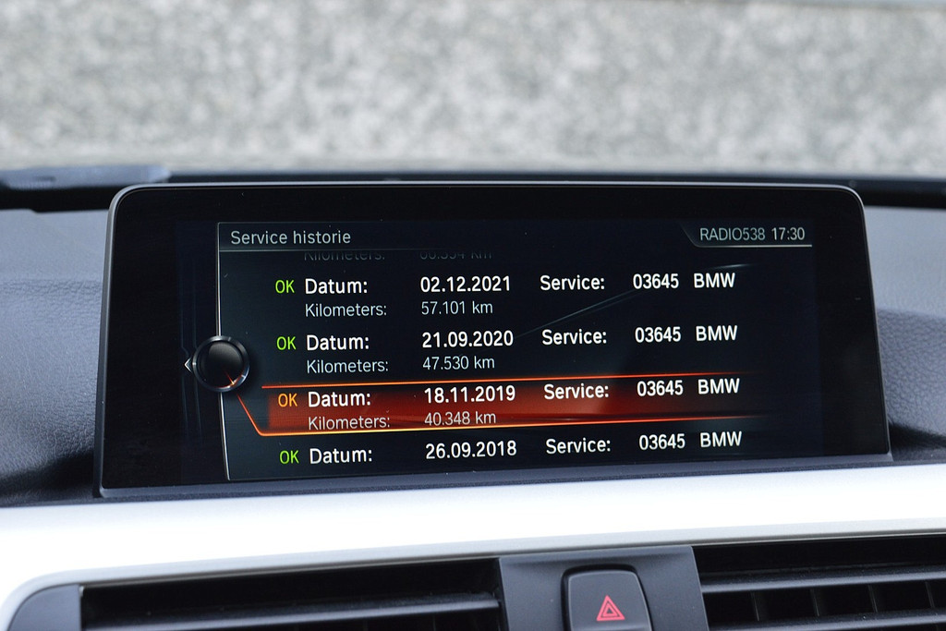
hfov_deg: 33.4
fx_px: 1577
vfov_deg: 22.6
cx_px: 473
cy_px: 316
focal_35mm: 60
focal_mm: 40
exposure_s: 1/60
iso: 800
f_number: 8
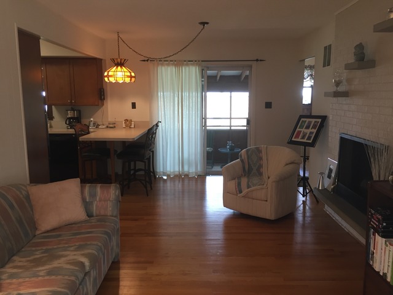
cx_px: 196
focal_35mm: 29
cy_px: 148
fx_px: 329
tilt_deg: -9.1
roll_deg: +1.2
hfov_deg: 61.7
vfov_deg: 48.2
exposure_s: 1/30
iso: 64
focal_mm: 4.15
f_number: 2.2
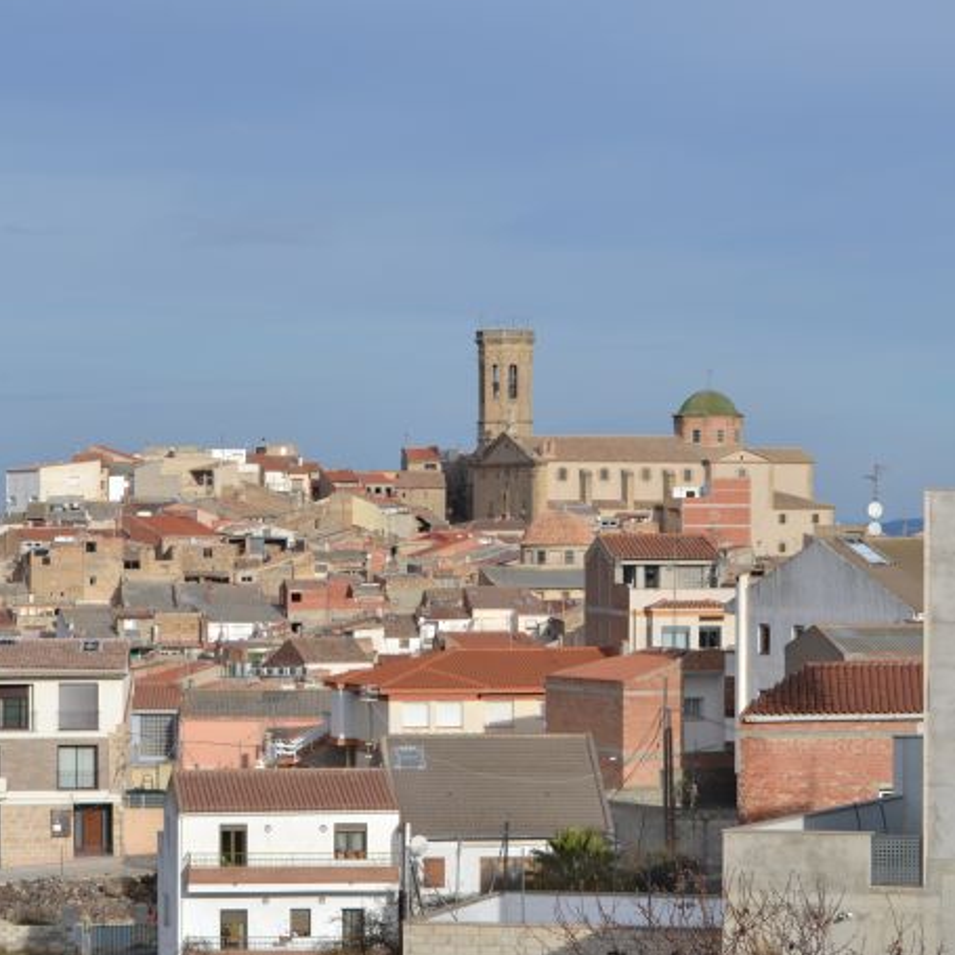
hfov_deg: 12.6
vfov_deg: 12.6
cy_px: 526
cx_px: 365
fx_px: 4339
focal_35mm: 139
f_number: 7.1
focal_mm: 62
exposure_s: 1/400
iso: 100
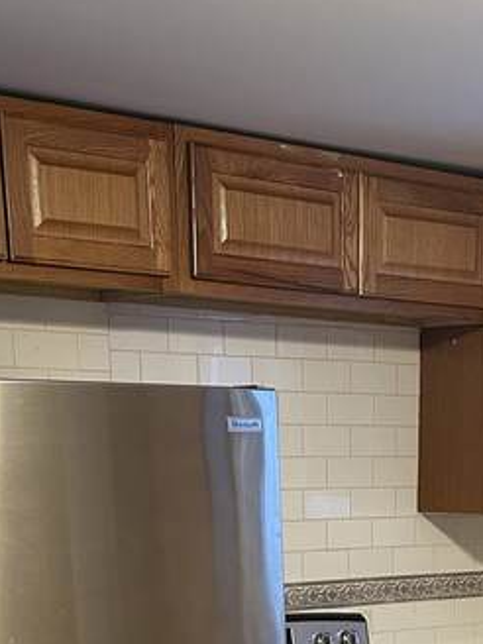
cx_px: 385
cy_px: 931
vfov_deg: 21.9
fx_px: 1414
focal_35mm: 76
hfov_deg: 19.2
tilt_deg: -19.3
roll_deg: +0.2
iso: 320
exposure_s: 1/60
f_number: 1.5
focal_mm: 5.7
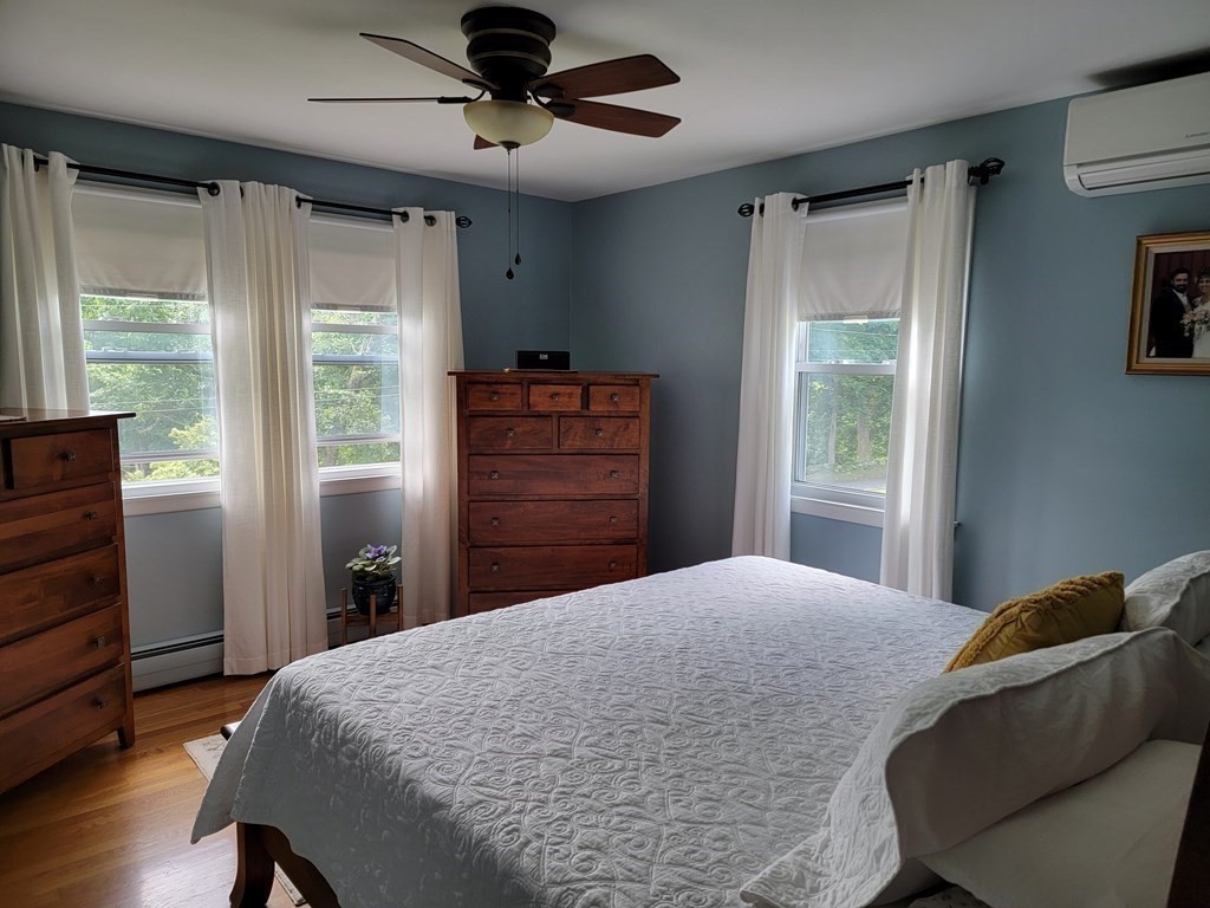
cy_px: 454
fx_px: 839
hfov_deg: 71.6
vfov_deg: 56.8
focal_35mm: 24
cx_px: 605
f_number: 1.8
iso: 125
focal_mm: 6.7
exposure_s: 1/120
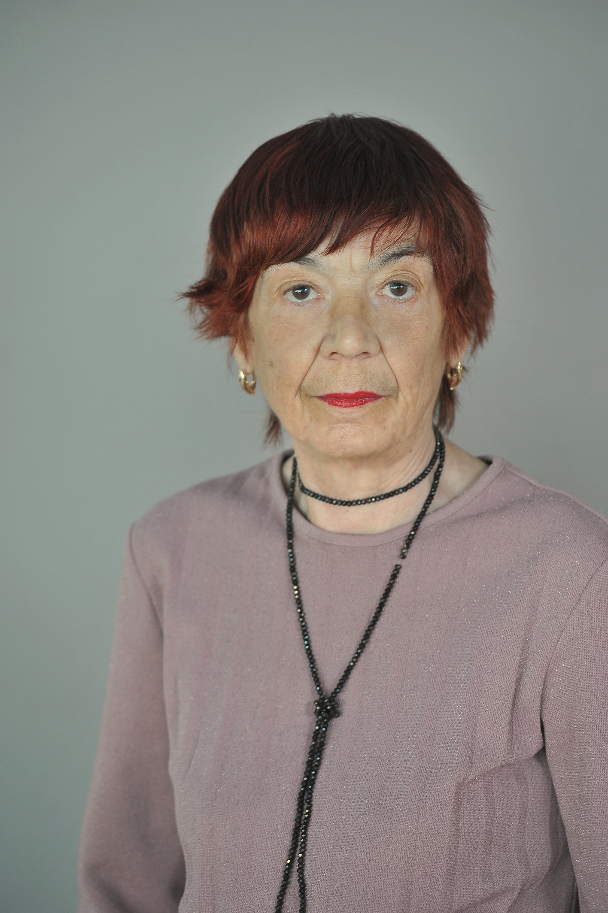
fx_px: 3424
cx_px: 304
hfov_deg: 10.1
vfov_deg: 15.2
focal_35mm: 135
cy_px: 456
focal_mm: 135
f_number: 4.5
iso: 500
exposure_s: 1/125
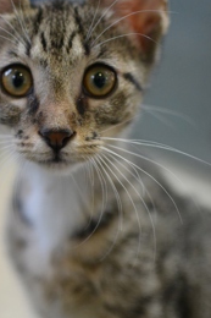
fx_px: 747
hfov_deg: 16.0
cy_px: 137
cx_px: 52
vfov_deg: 24.0
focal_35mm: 85
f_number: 2
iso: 1600
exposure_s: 1/500
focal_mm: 35
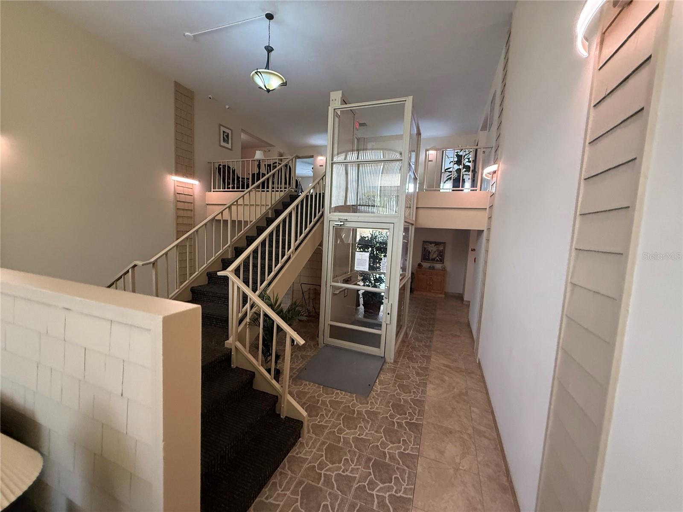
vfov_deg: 85.7
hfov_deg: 102.1
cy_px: 256
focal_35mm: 14
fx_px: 276
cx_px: 342
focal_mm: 2.22
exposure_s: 1/60
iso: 320
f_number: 2.2
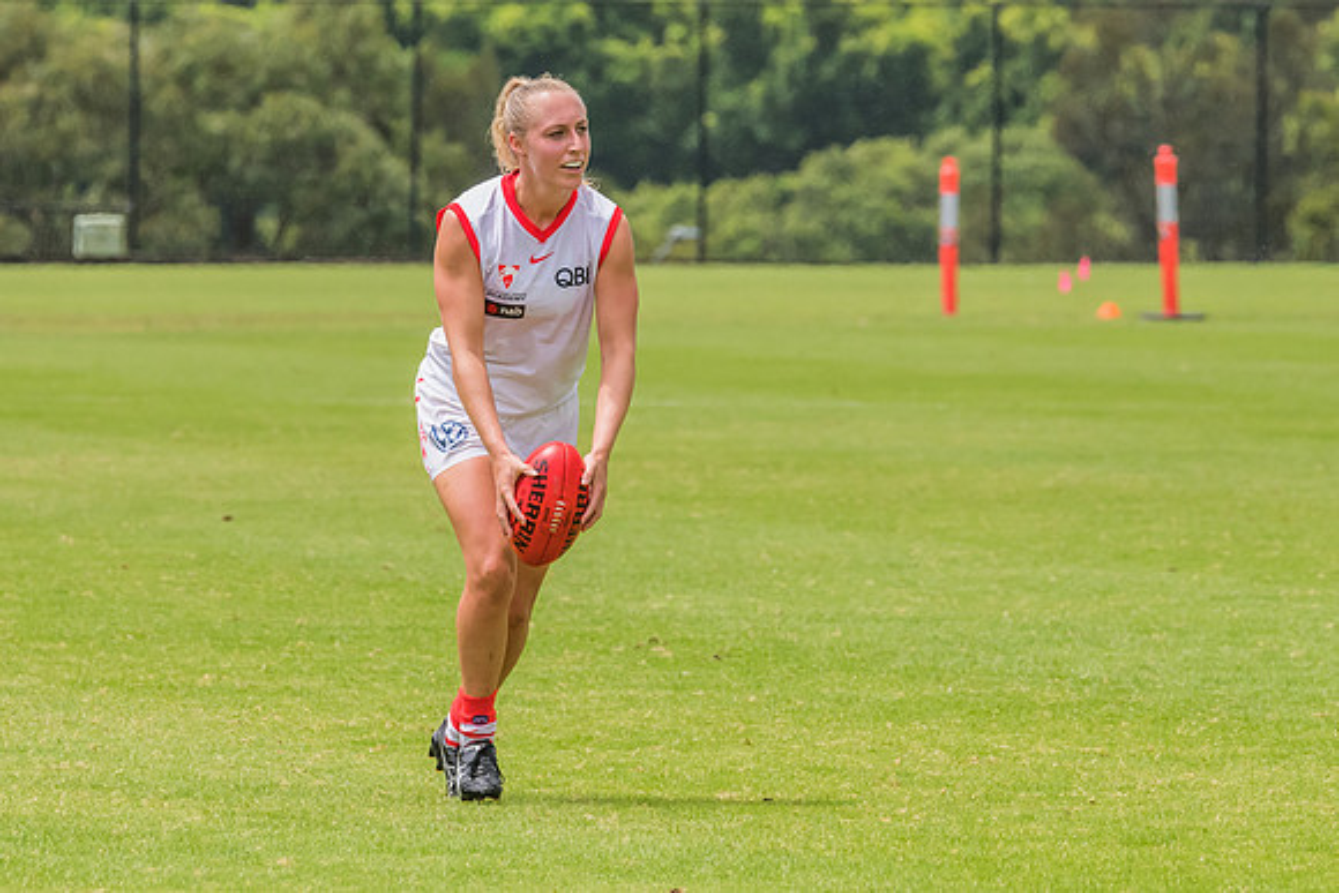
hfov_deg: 3.4
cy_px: 268
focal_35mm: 609
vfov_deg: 2.3
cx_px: 553
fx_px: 22659
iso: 800
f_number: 9
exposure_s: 1/1250
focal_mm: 300
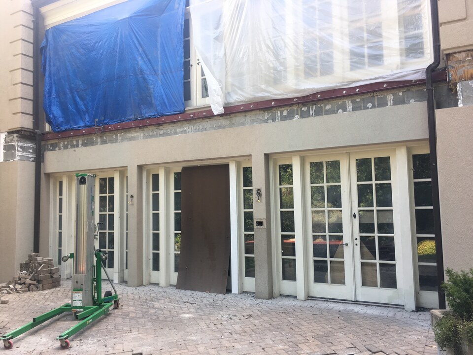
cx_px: 236
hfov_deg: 61.7
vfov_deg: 48.2
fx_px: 396
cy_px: 178
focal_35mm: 29
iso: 25
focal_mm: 4.15
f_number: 2.2
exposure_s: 1/149
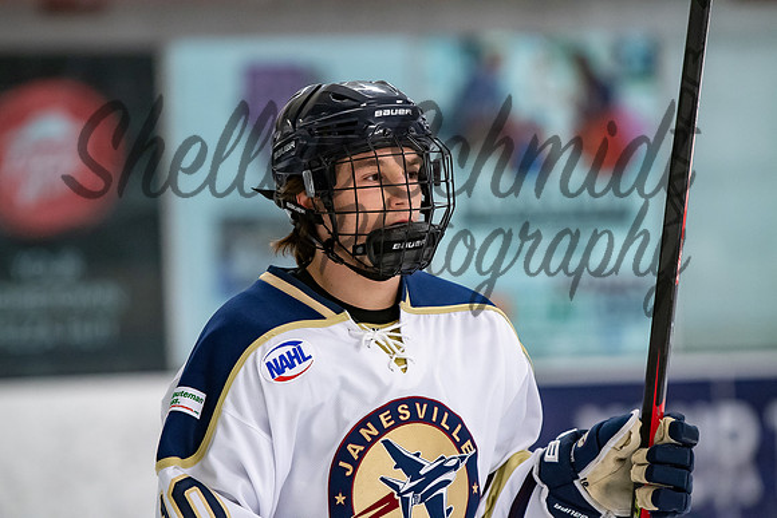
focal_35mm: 300
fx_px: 6476
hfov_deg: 6.9
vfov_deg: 4.6
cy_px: 259
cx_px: 388
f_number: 3.2
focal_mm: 200
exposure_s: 1/800
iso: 2000
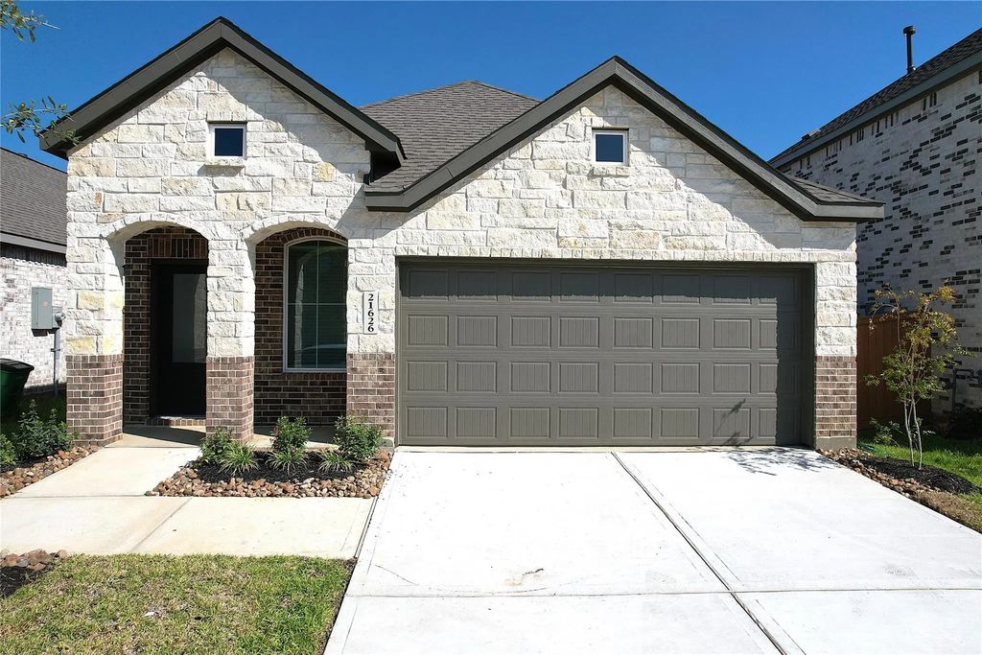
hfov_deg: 78.6
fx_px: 600
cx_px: 491
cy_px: 328
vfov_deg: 57.2
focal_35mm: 22
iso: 100
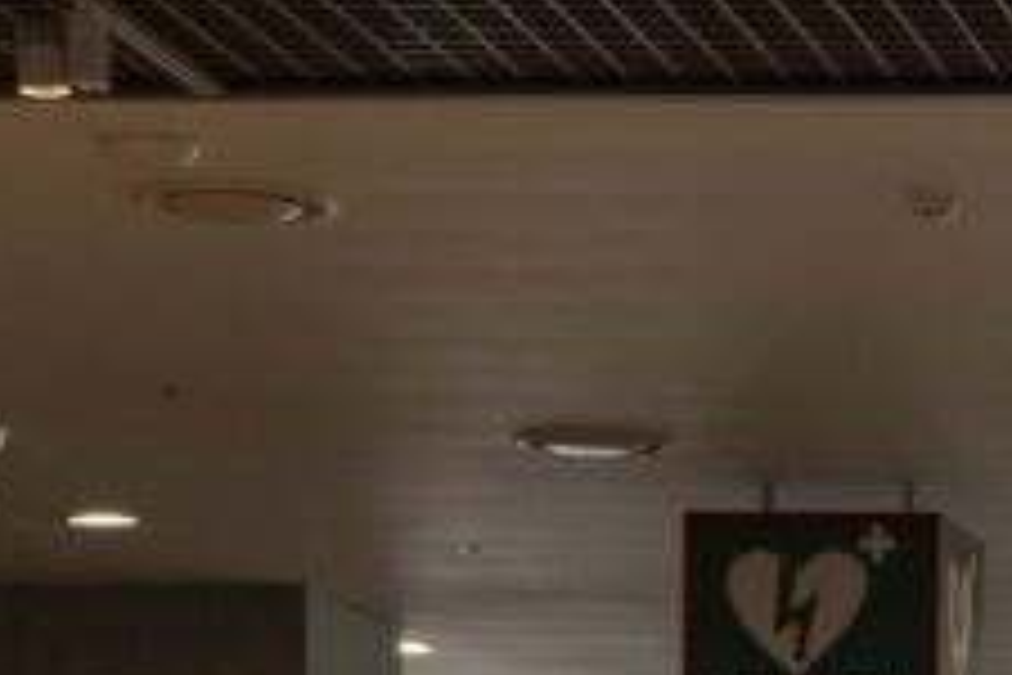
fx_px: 5256
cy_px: 1226
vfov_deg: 7.1
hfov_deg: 10.2
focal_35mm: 187
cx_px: 1993
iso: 125
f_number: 5.6
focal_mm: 41
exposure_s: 1/60
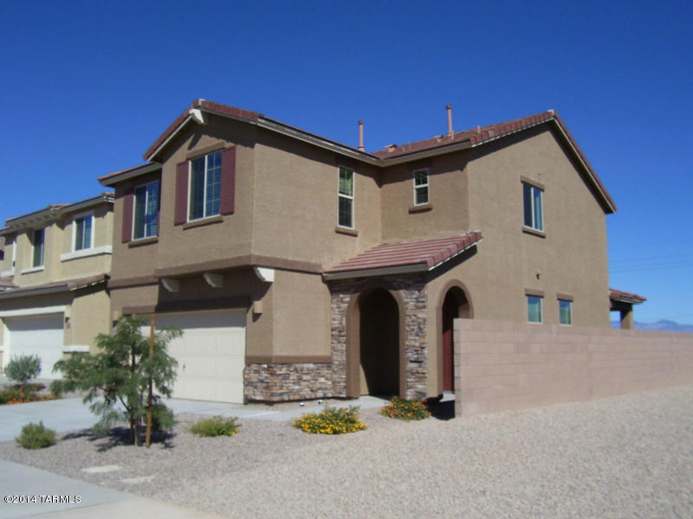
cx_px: 346
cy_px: 260
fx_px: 681
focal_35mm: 34
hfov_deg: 54.0
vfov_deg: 41.8
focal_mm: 5.6
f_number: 4.8
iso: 80
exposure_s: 1/1000
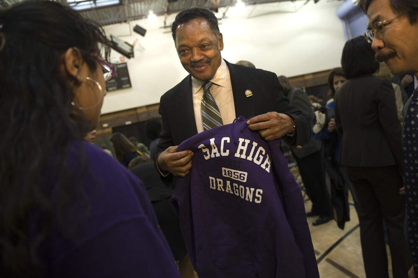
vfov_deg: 44.9
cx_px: 228
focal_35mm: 29
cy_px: 139
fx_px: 336
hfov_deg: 63.6
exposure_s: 1/160
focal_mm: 24
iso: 1250
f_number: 2.8
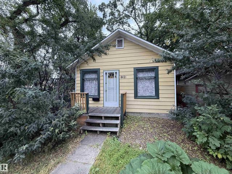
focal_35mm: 14
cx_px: 116
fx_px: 94
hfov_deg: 102.1
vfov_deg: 85.7
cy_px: 87
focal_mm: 2.22
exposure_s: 1/279
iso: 50
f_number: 2.2
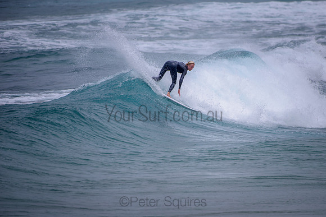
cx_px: 199
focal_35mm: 613
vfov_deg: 2.2
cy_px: 120
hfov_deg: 3.4
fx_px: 5552
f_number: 5.6
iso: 100
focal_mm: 500
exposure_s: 1/2000
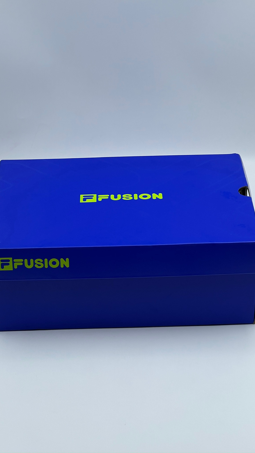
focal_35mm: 84
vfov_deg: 25.3
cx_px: 130
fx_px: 1010
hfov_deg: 14.4
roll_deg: +1.8
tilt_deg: -27.9
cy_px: 227
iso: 32
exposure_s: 1/99
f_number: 2.8
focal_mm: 9
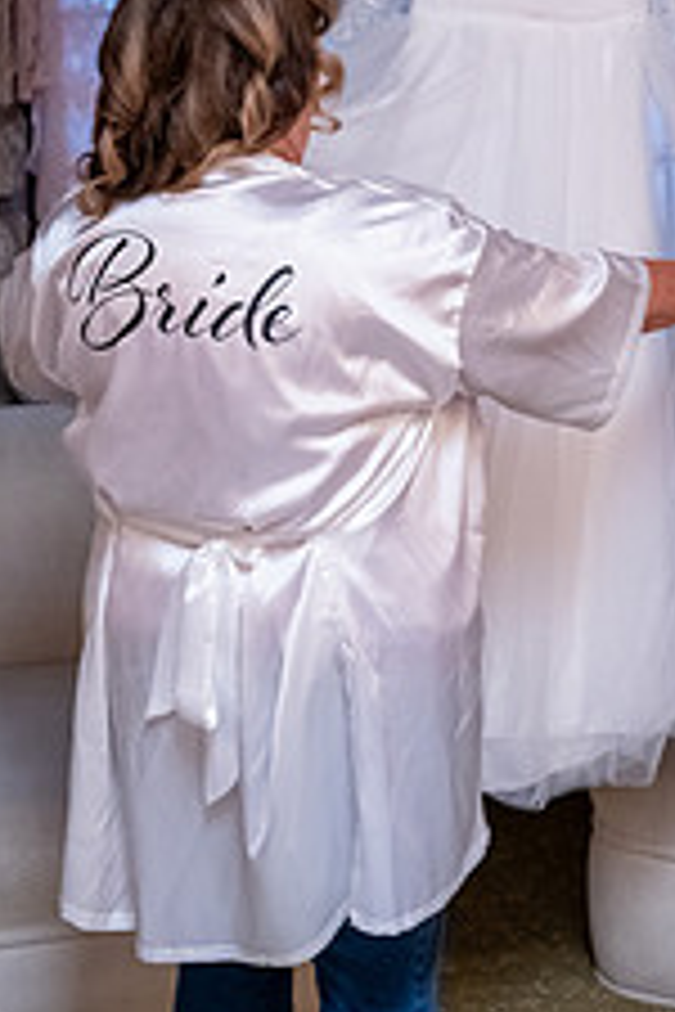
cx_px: 544
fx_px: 1969
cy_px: 108
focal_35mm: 70
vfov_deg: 27.8
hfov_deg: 19.3
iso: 3200
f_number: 4
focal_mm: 35
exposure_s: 1/200
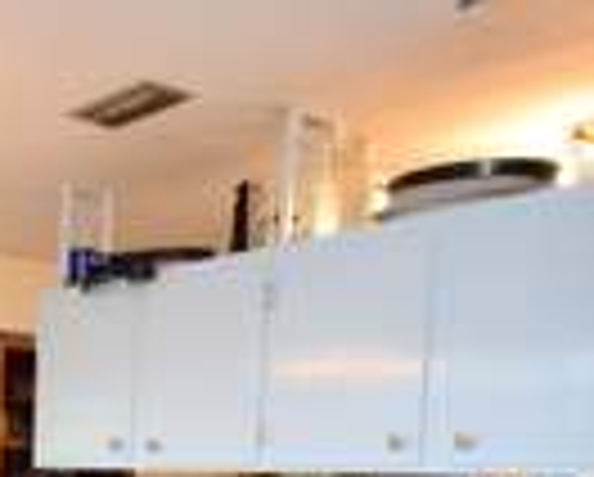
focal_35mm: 51
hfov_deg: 30.8
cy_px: 504
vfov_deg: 27.6
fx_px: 898
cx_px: -122
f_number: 4.5
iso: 800
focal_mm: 10
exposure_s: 1/80
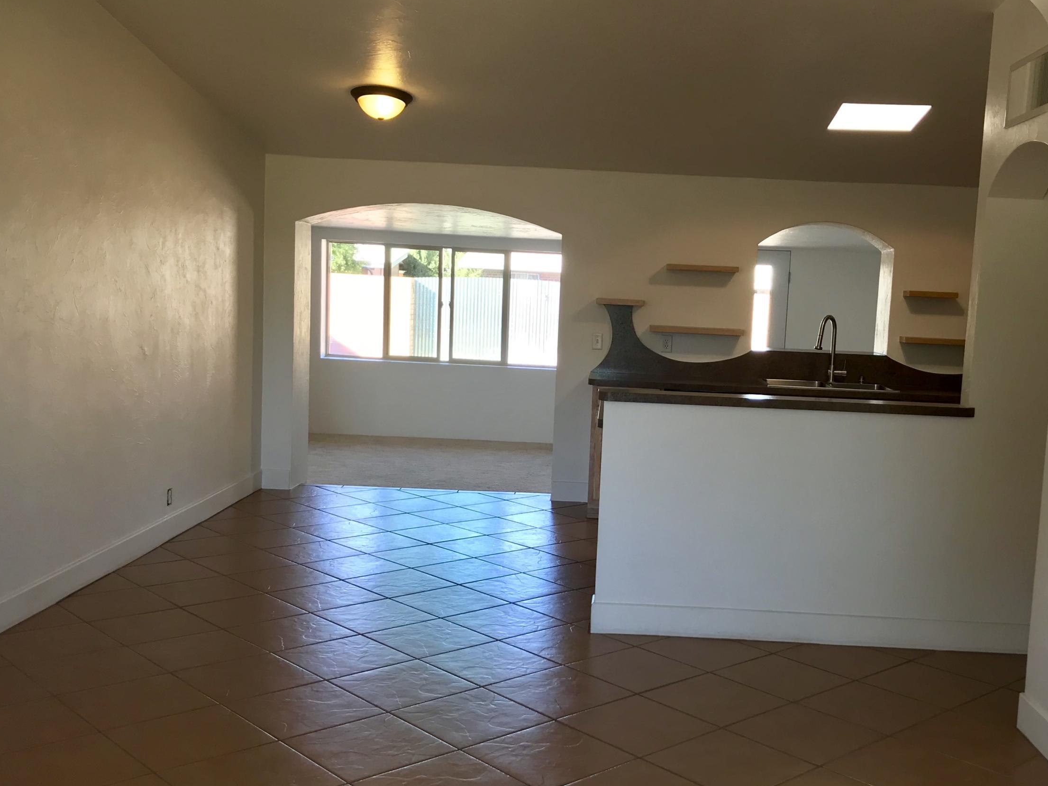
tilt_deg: -6.3
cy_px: 435
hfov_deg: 48.8
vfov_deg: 37.7
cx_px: 601
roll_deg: -2.4
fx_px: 1150
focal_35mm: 38
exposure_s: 1/40
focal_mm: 3.99
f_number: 1.8
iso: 25
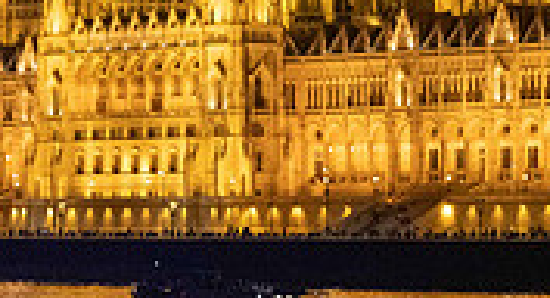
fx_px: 3731
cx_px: 365
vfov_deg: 4.6
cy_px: 1
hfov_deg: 8.4
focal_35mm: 258
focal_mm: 70
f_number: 3.5
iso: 5000
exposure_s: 1/160
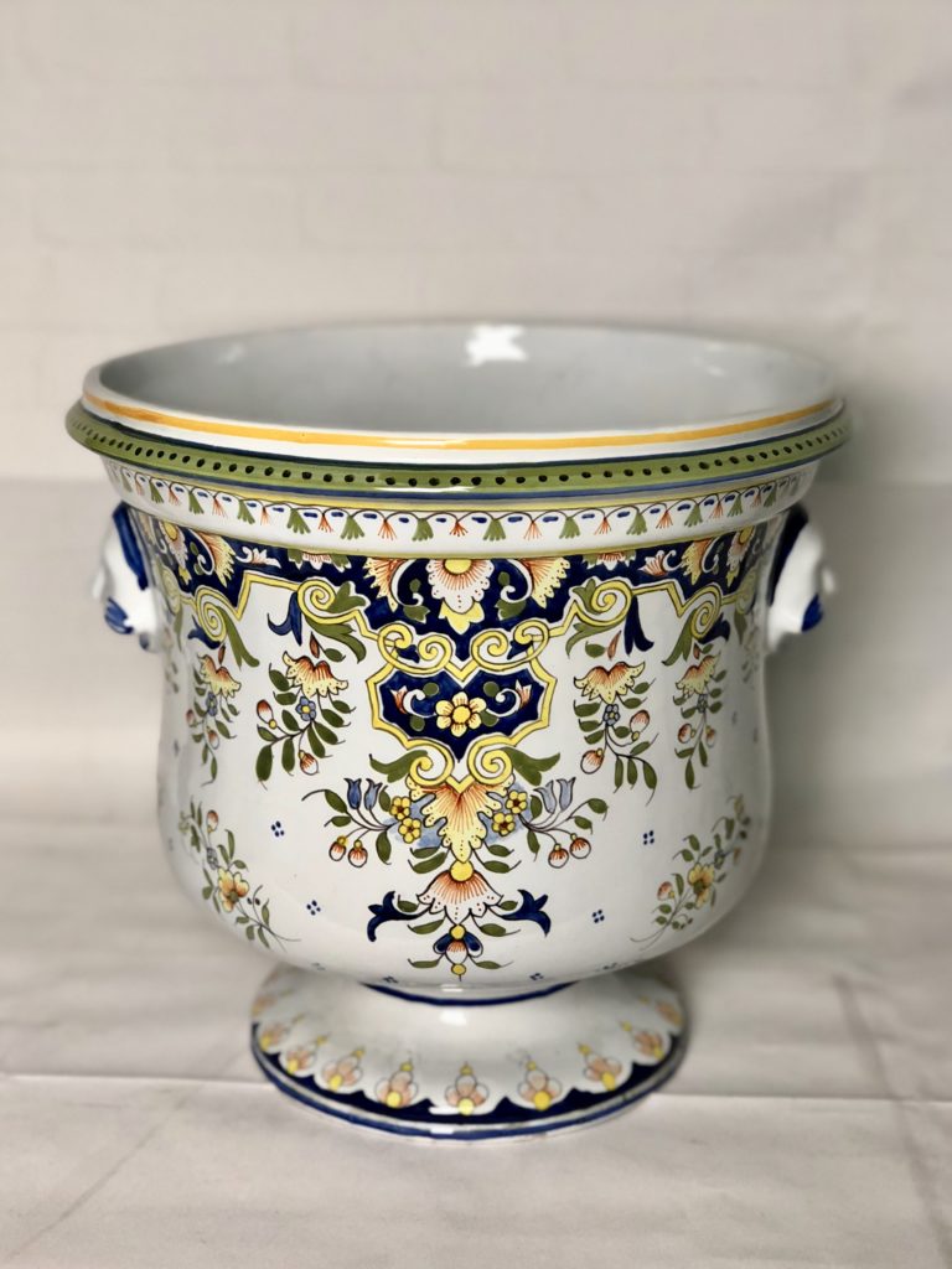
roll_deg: +2.2
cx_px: 476
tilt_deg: -16.0
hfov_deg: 28.0
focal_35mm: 52
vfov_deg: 36.8
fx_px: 1907
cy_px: 634
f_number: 2.4
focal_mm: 6
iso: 80
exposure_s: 1/50
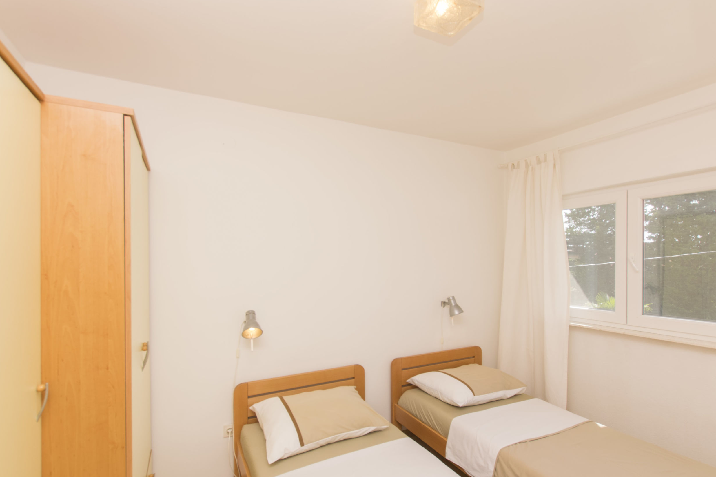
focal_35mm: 17
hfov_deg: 93.3
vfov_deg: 70.3
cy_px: 262
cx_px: 362
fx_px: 338
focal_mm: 10
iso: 200
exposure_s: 1/160
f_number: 5.6
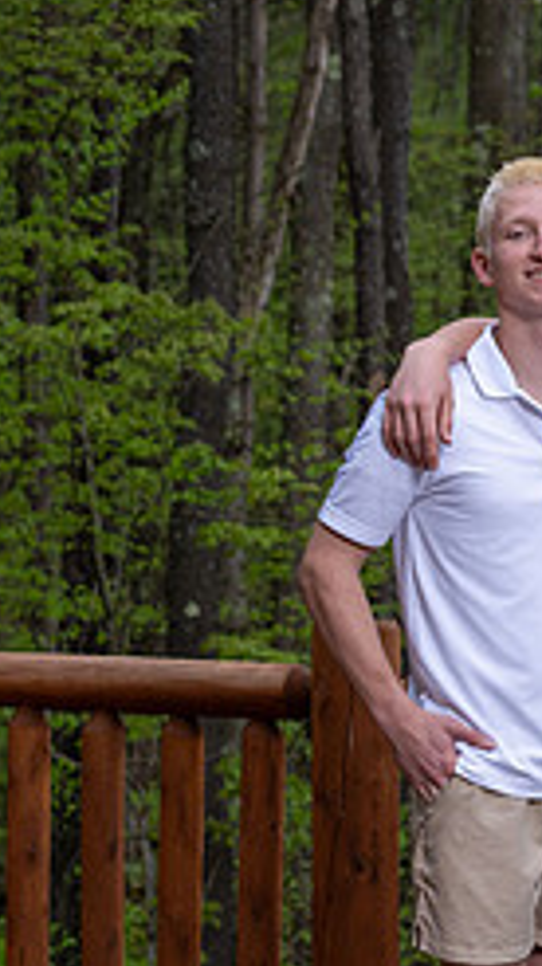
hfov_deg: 6.8
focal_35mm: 173
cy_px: 701
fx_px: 4429
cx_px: 950
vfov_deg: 12.4
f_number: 5.6
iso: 400
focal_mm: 70
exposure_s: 1/50
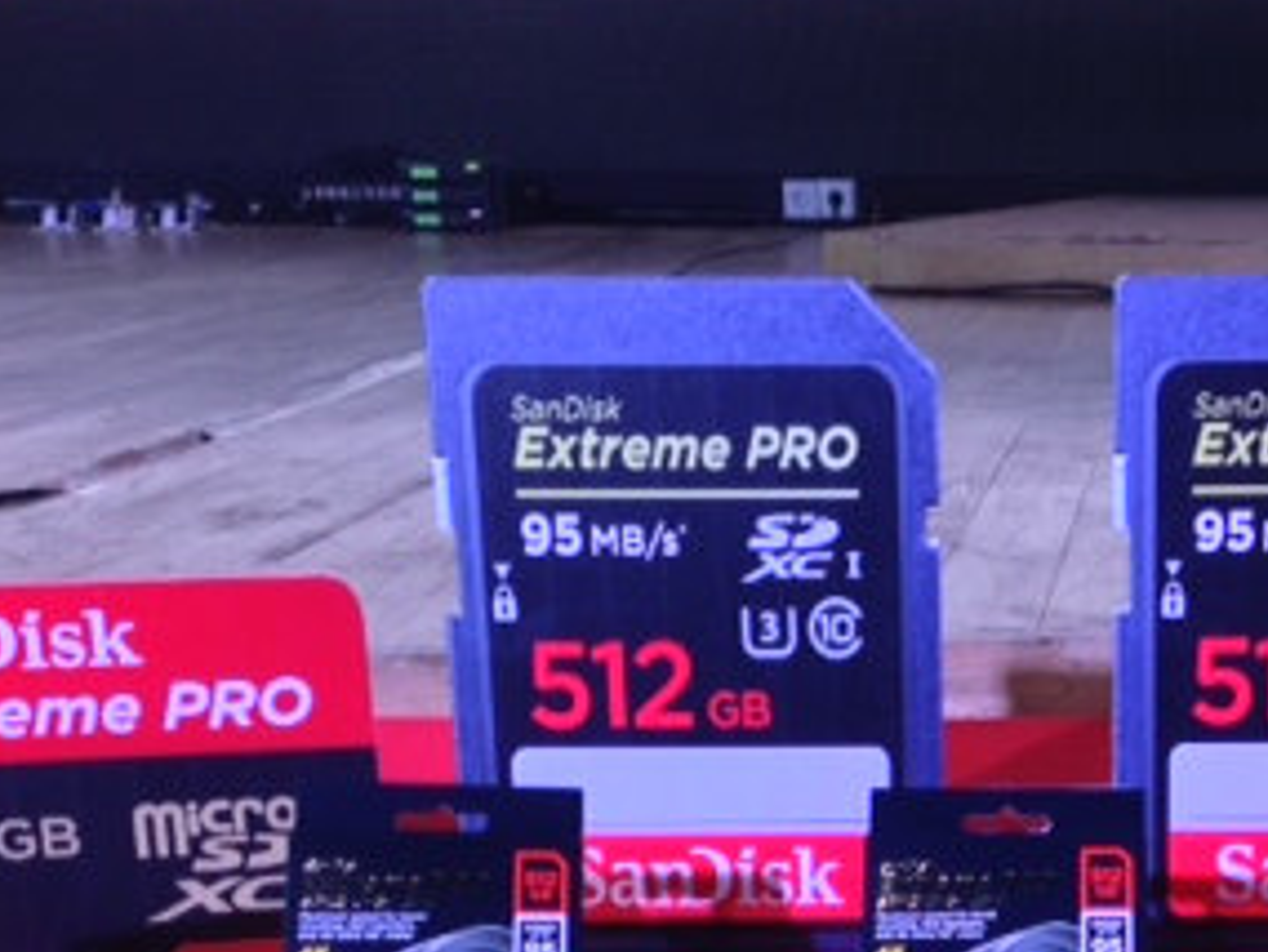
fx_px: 2712
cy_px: 952
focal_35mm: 74
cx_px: 1023
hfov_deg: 25.8
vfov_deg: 19.3
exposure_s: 1/20
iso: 64
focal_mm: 4.12
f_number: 2.4
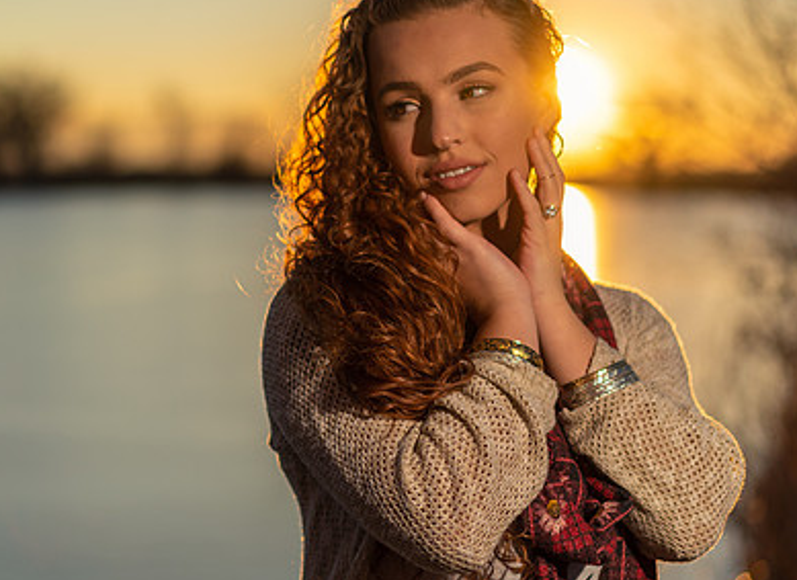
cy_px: 320
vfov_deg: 15.6
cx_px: 278
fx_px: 2118
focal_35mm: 93
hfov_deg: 21.2
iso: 100
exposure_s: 1/4000
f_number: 1.8
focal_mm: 55
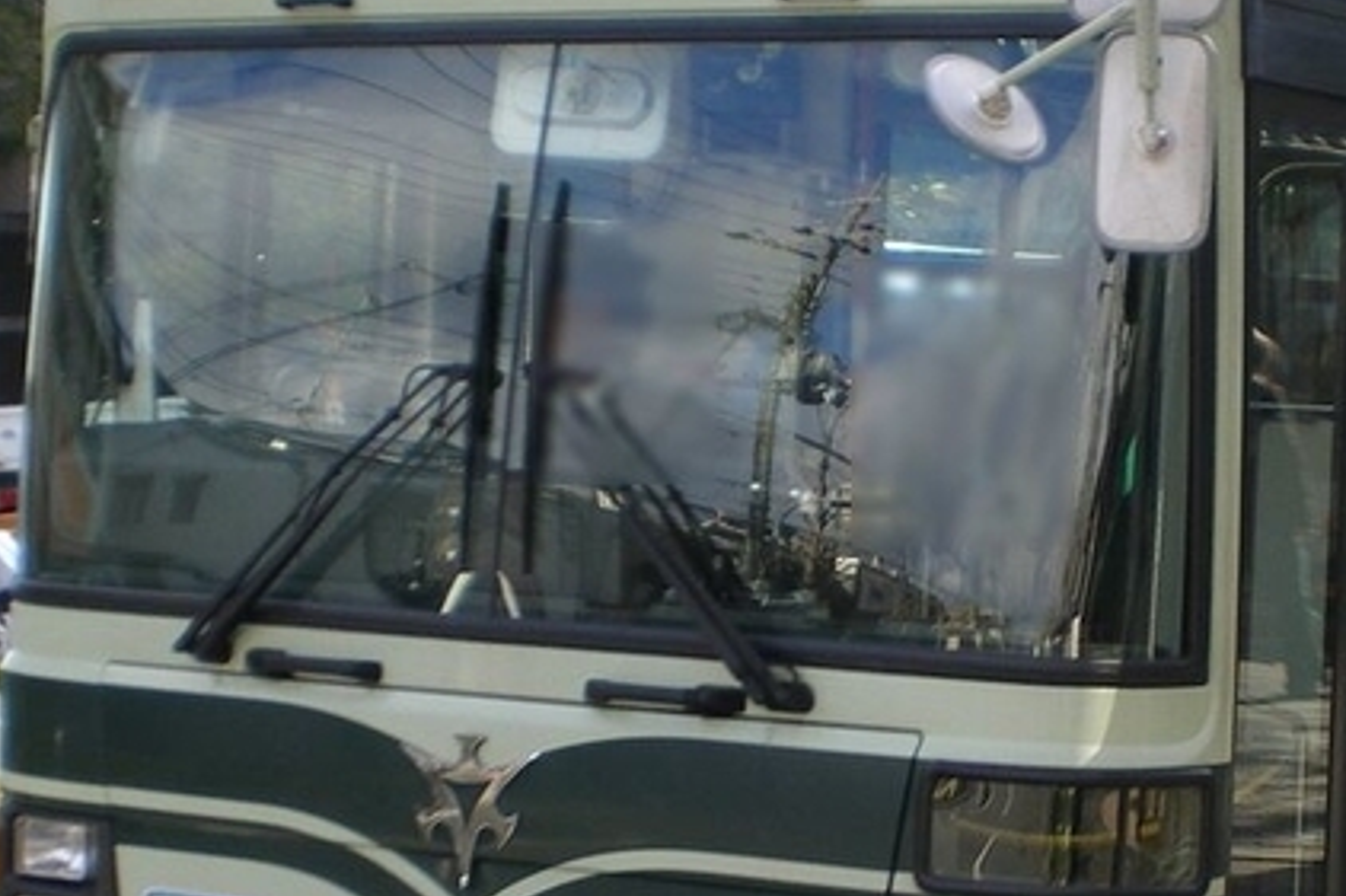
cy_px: 472
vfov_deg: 19.2
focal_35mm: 71
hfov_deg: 27.8
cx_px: 1110
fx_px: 2653
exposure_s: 1/100
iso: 50
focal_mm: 6.3
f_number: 4.6
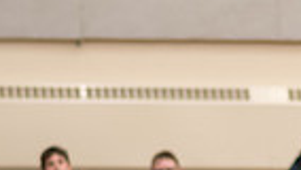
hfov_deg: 4.1
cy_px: 264
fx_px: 4248
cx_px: 341
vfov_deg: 2.3
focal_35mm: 532
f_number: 1.8
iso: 2500
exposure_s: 1/1000
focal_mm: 85
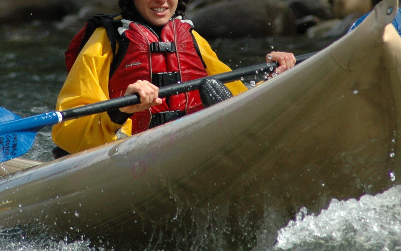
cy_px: 17
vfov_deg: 1.5
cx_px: 134
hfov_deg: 2.4
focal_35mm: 872
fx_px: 9531
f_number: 7.1
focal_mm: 300
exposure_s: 1/800
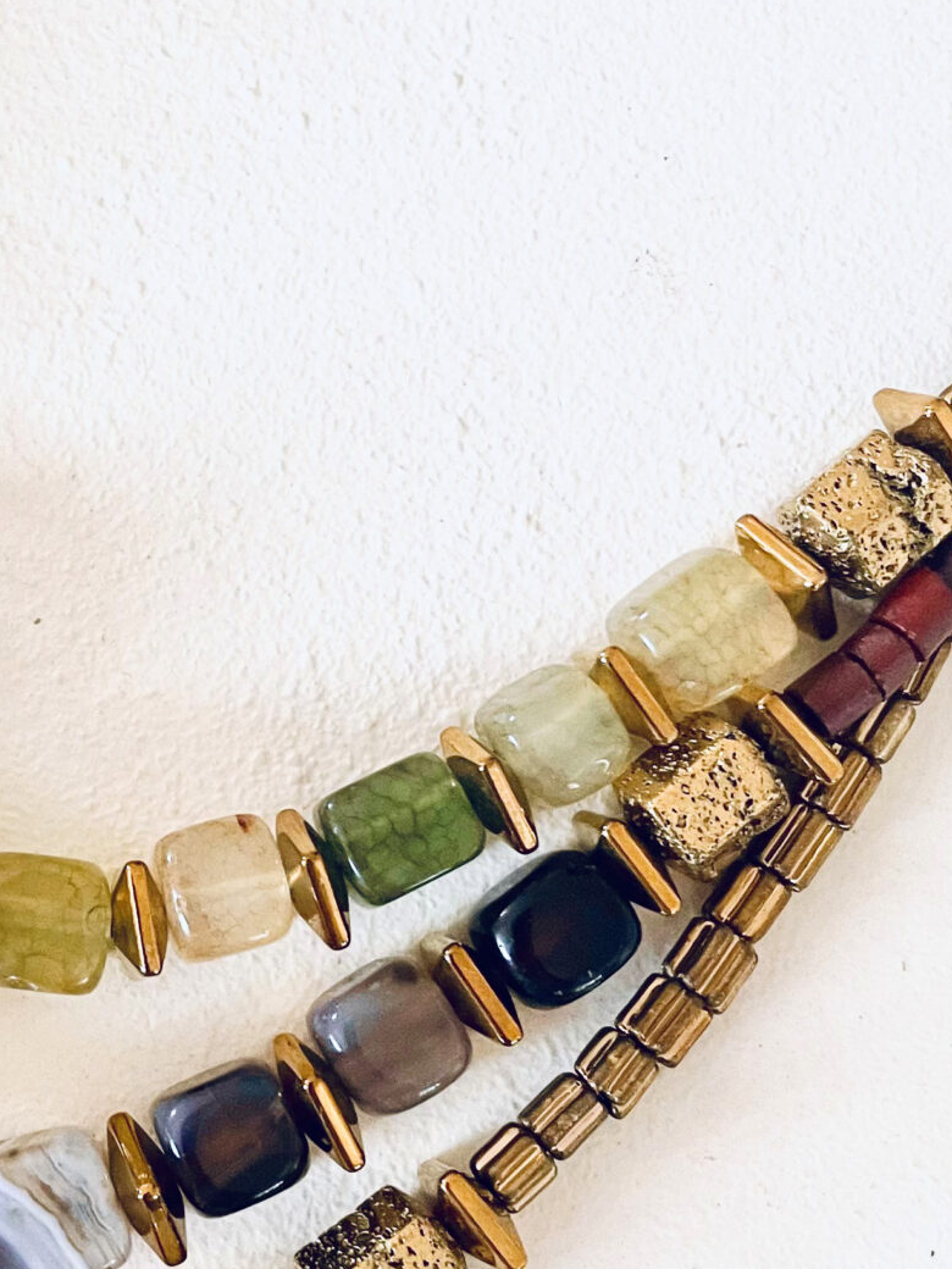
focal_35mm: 64
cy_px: 571
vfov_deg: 30.2
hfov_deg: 21.8
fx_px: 2347
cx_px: -67
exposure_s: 1/64
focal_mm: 4.2
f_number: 1.6
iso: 125
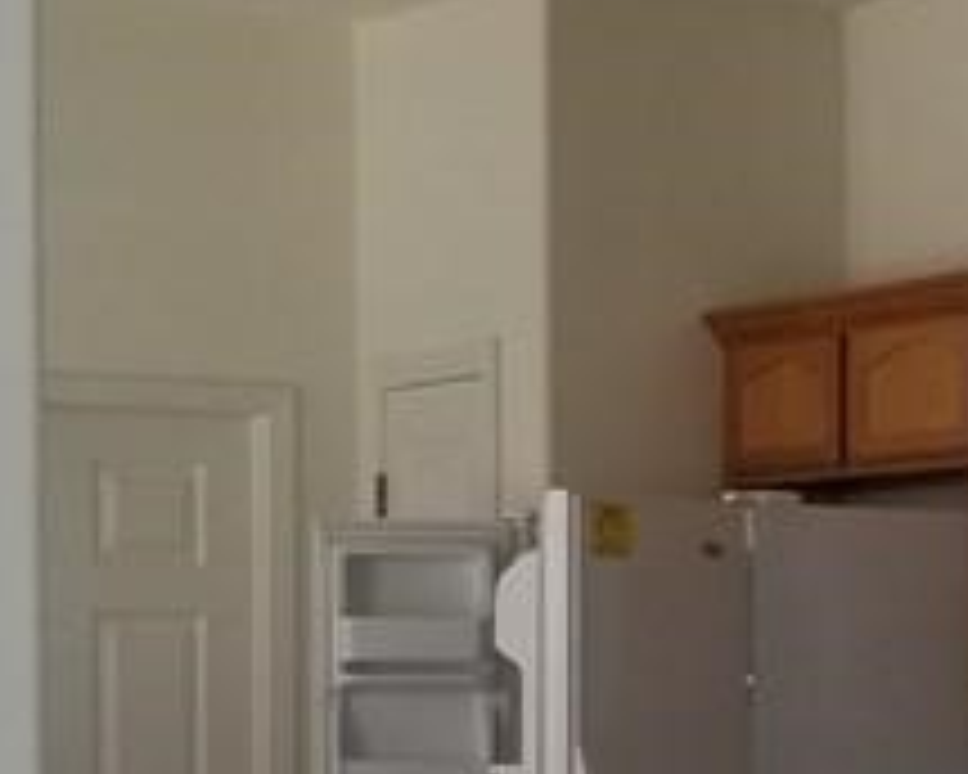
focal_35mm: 121
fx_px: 3467
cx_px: 1000
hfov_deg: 15.6
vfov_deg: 12.6
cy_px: 711
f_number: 1.7
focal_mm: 4.3
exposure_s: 1/100
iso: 100
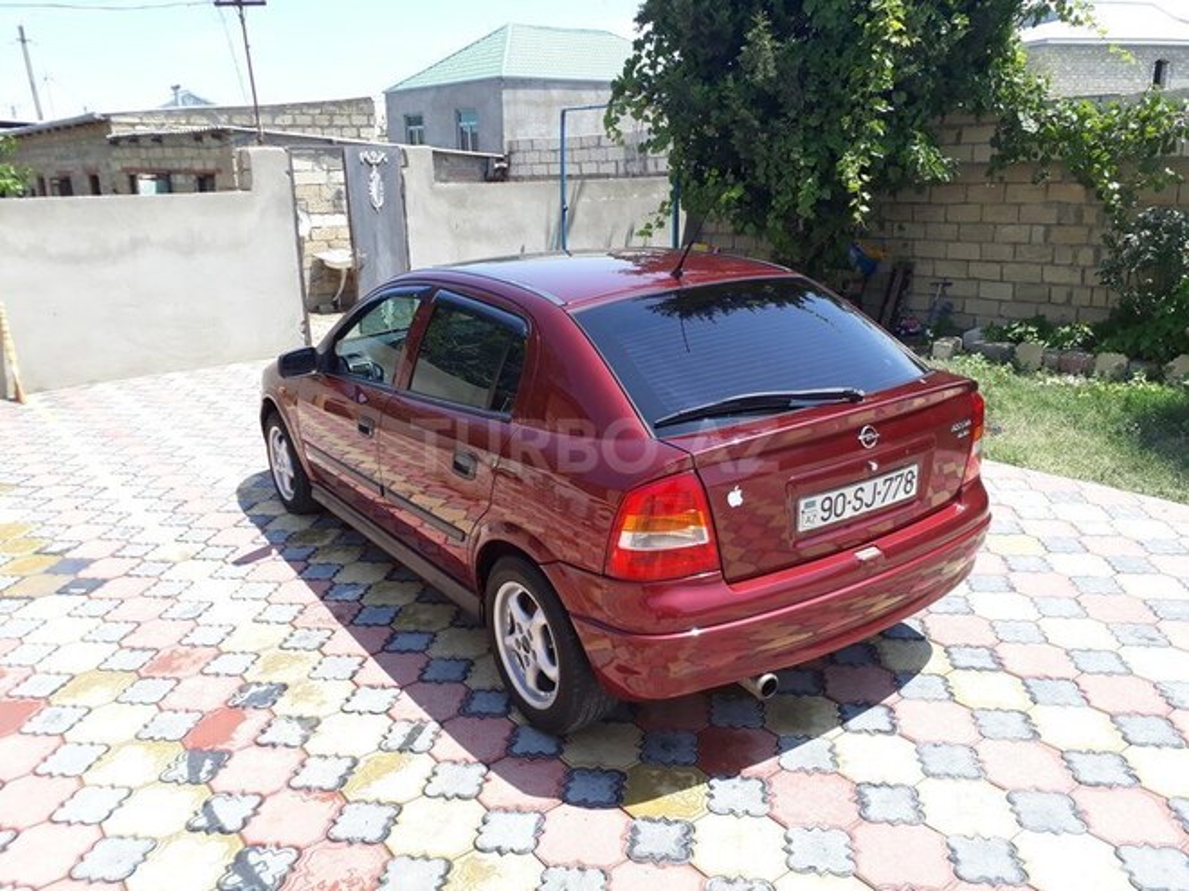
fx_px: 927
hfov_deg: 65.3
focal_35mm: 27
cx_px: 594
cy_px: 446
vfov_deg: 51.4
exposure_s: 1/663
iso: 40
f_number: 1.9
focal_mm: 3.6
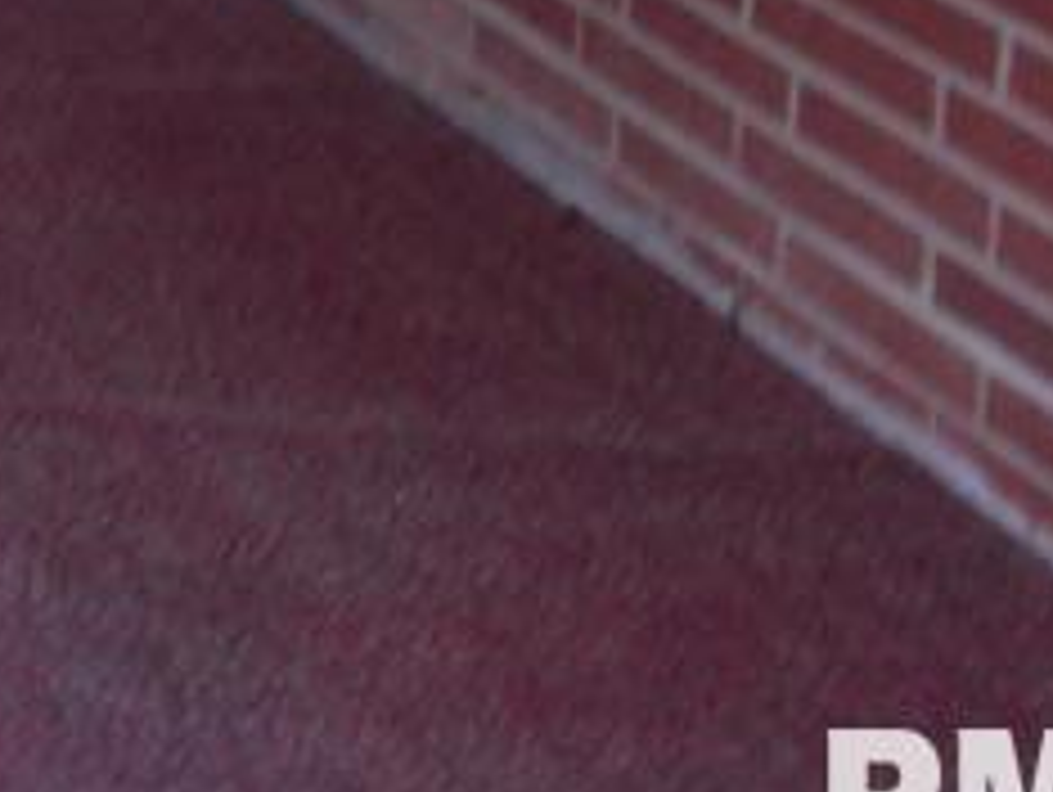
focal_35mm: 127
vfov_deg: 10.7
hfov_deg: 13.9
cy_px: -772
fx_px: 3867
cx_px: -792
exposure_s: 1/30
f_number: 3.3
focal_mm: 4.1
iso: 80
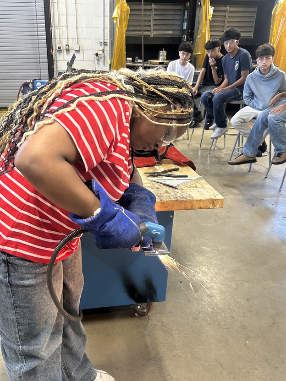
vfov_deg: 56.5
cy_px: 224
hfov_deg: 44.0
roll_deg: -1.4
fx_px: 353
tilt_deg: -26.6
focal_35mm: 32
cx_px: 122
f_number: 1.5
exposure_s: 1/60
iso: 320
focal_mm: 5.7
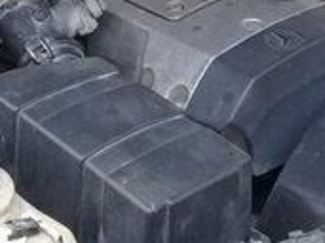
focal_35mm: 120
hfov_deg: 16.4
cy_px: -102
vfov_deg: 11.9
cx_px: 154
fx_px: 1126
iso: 200
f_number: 2.2
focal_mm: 3.3
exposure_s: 1/40
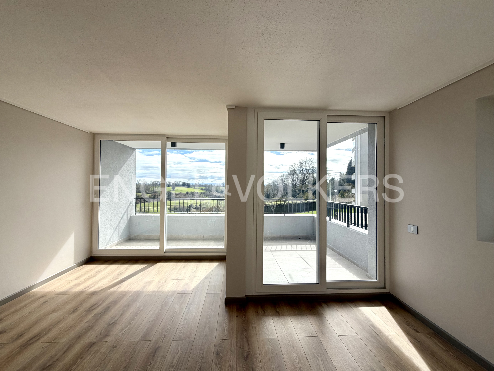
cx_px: 247
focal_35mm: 14
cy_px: 186
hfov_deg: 102.1
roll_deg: -1.1
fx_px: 200
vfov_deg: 85.7
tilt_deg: +0.0
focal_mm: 2.22
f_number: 2.2
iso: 40
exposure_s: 1/717
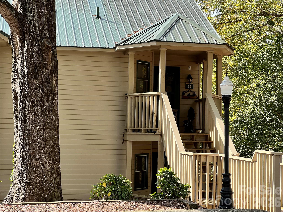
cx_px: 142
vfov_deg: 19.1
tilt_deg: +1.9
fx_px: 630
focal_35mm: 77
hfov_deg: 25.3
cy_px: 106
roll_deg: -0.2
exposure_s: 1/156
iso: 32
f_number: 2.8
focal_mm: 9
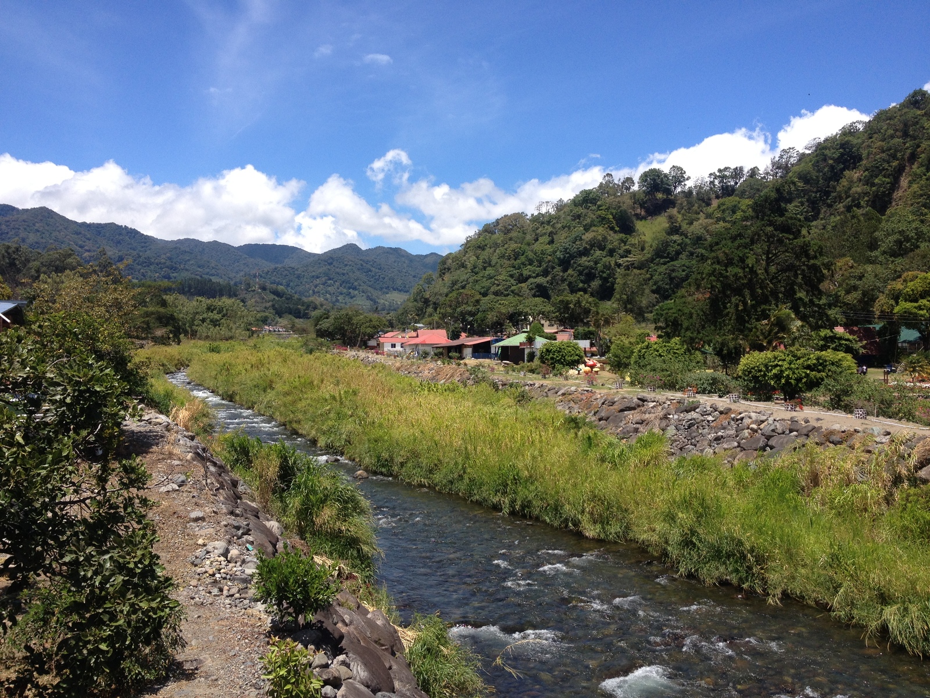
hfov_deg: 52.6
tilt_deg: -2.9
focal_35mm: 35
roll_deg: -0.1
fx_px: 940
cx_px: 465
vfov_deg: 40.7
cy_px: 349
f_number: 2.4
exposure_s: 1/1381
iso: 50
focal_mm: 4.28
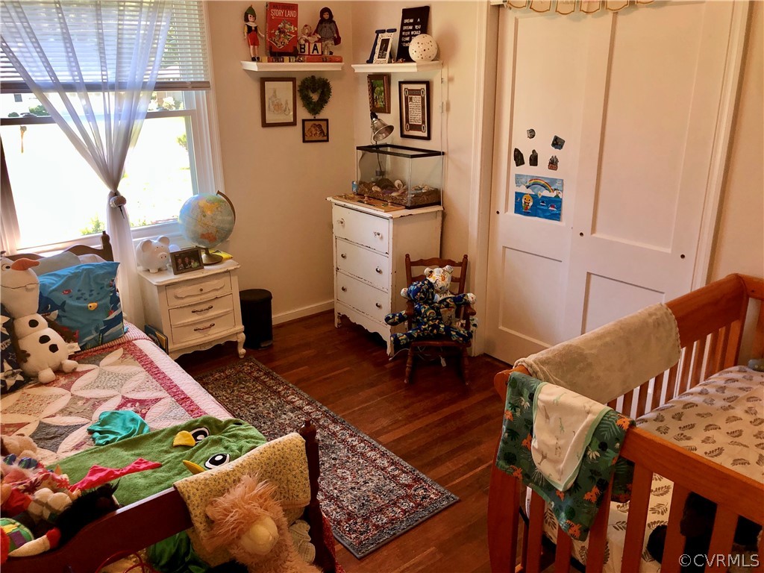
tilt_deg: -18.2
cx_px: 382
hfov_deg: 63.4
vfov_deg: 49.7
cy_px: 286
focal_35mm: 28
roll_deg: +0.8
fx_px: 618
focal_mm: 3.99
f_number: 1.8
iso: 20
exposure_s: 1/35
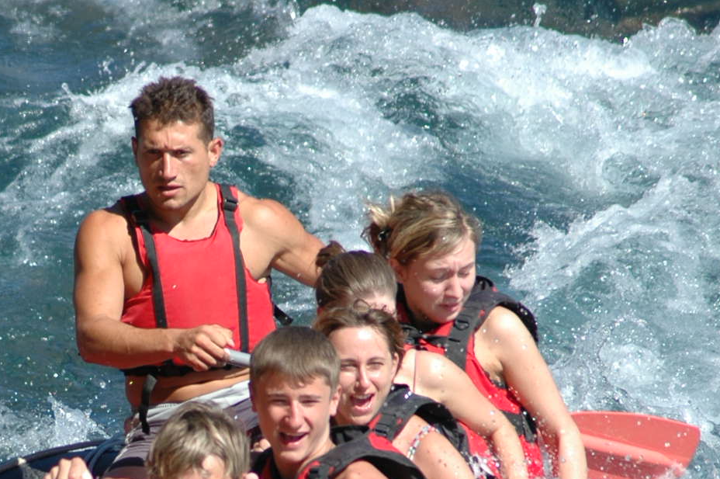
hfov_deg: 2.7
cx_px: 81
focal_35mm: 760
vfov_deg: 1.8
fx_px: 15186
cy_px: 484
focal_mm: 210
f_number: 5.6
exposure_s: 1/750
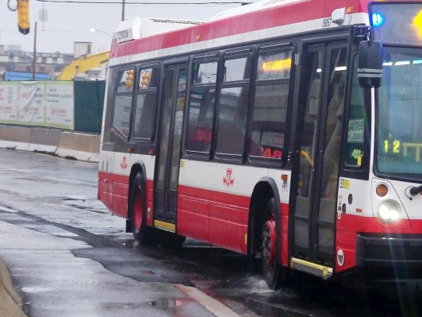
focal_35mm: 131
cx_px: 320
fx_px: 1597
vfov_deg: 11.3
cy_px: 145
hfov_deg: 15.0
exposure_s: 1/80
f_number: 4.5
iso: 320
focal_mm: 12.1
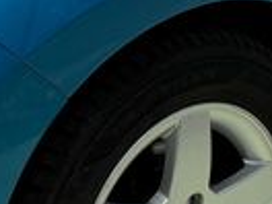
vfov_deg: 7.3
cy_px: -103
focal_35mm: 201
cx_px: 220
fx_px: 1579
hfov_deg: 9.8
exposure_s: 1/3279
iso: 50
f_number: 1.6
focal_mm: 5.96
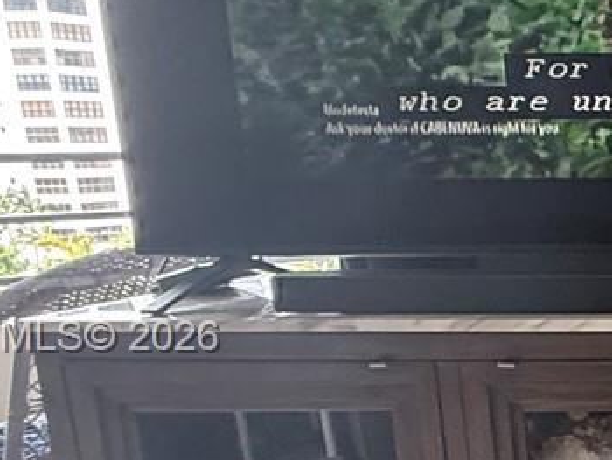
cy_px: 339
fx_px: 1132
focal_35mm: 64
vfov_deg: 22.8
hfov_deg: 21.3
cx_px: 1074
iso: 320
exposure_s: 1/99
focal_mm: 2.22
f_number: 2.2
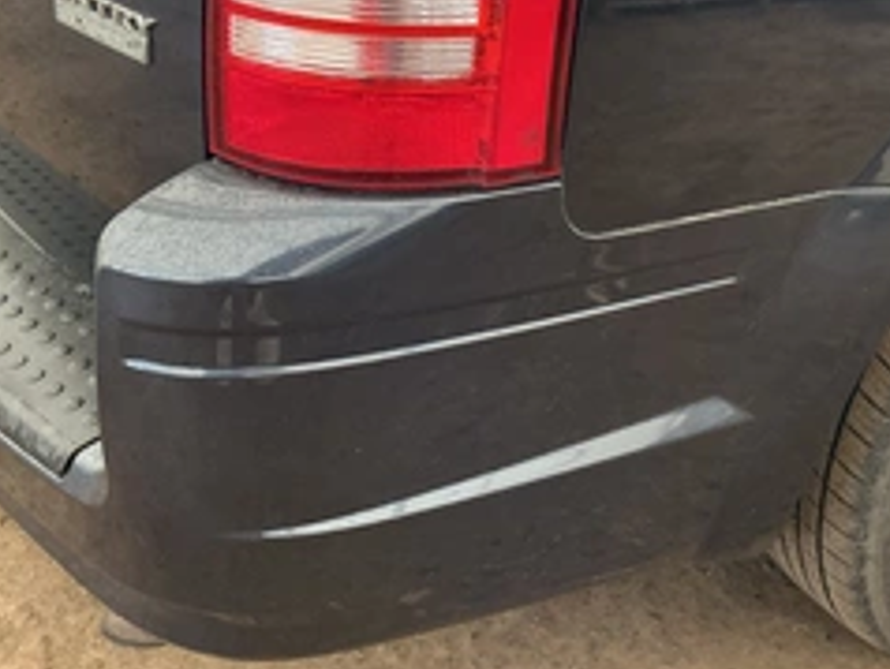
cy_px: 198
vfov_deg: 30.6
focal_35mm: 47
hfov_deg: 39.5
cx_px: 651
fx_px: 1210
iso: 200
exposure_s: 1/60
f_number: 1.8
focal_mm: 3
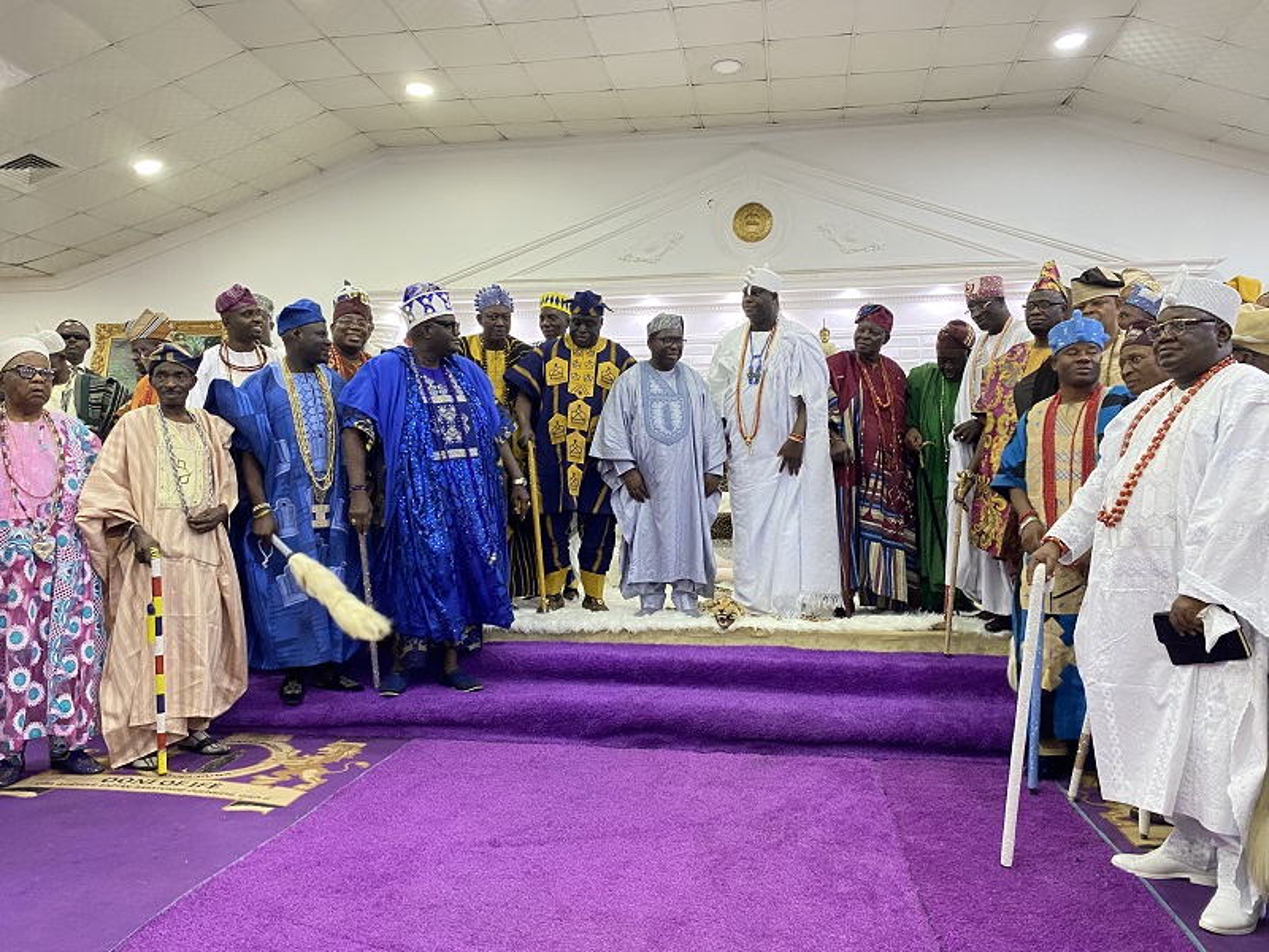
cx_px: 634
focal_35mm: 26
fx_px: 953
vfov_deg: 53.1
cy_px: 476
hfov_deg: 67.3
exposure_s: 1/49
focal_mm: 4.25
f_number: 1.8
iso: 320
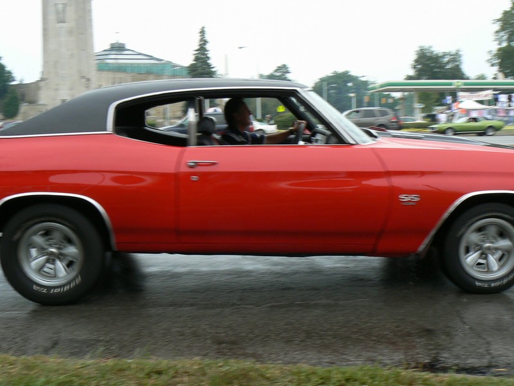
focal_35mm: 37
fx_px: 549
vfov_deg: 38.7
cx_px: 257
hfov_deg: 50.1
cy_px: 193
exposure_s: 1/125
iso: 80
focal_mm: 6
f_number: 5.6
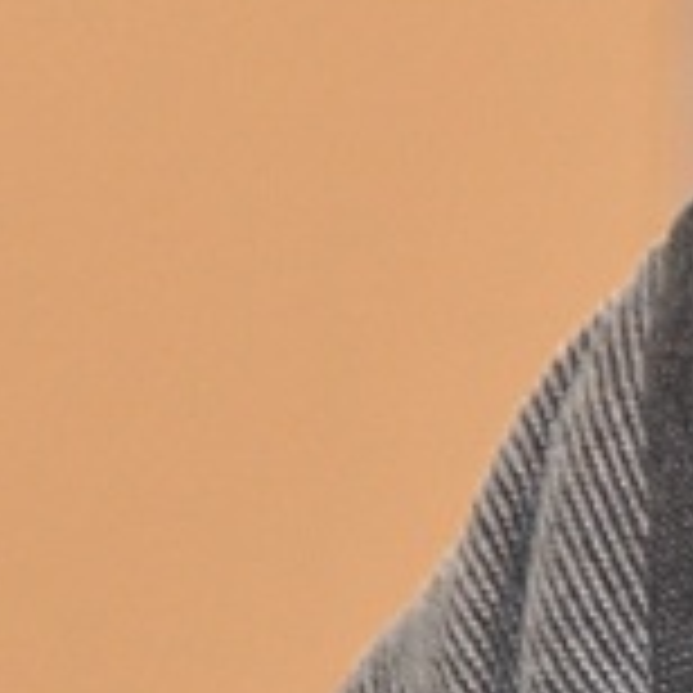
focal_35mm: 797
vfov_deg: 2.2
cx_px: 1564
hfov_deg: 2.2
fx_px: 18041
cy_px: 38
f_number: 5
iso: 800
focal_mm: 75
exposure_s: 1/80
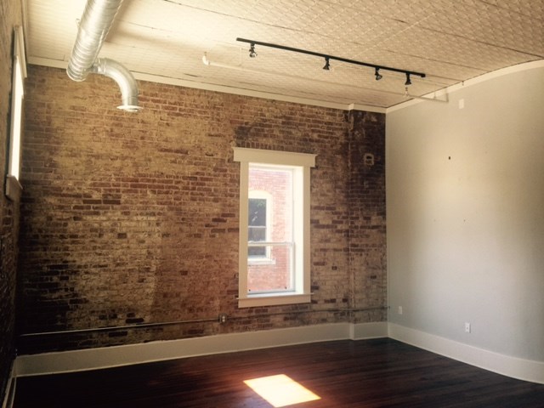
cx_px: 272
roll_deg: -1.8
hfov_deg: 61.7
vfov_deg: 48.2
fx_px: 456
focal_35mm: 29
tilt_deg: +2.8
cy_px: 204
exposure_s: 1/40
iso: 32
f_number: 2.2
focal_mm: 4.15
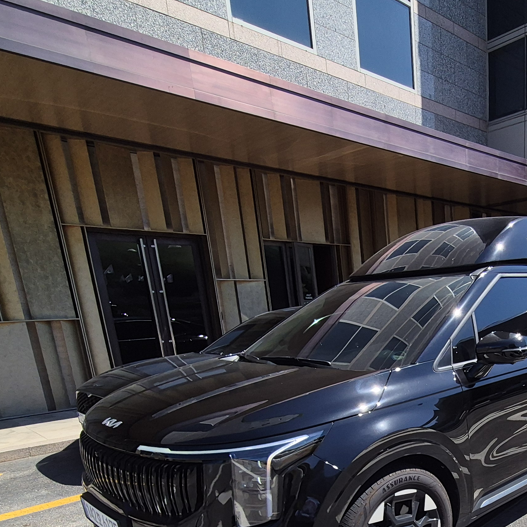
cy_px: 452
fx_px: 465
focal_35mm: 27
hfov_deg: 54.0
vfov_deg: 53.3
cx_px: 439
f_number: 2.2
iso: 50
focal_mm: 2.2
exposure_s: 1/1888
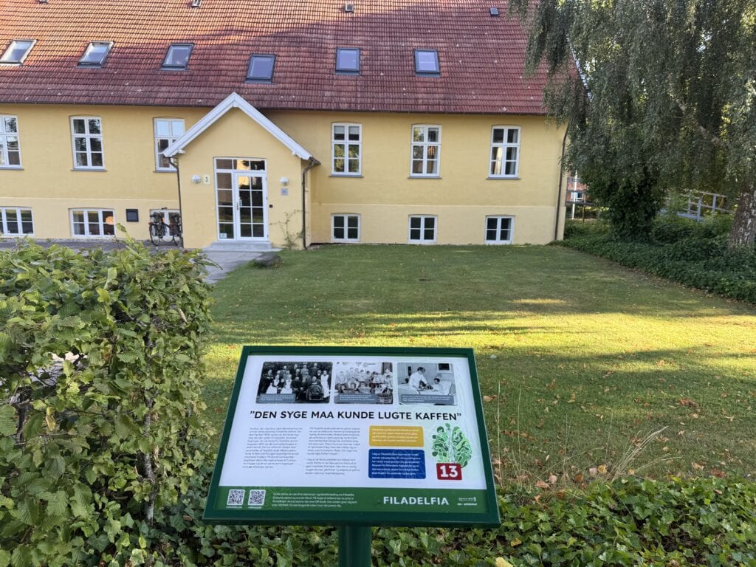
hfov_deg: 71.6
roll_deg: -0.7
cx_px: 378
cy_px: 284
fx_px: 524
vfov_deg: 56.8
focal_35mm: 24
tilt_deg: -8.5
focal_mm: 6.76
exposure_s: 1/405
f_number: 1.78
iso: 80
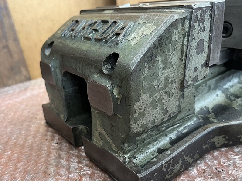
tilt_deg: -25.8
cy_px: 103
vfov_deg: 46.7
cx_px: 103
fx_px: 210
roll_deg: +6.0
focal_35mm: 30
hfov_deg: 59.7
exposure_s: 1/60
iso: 160
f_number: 1.6
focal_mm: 5.1
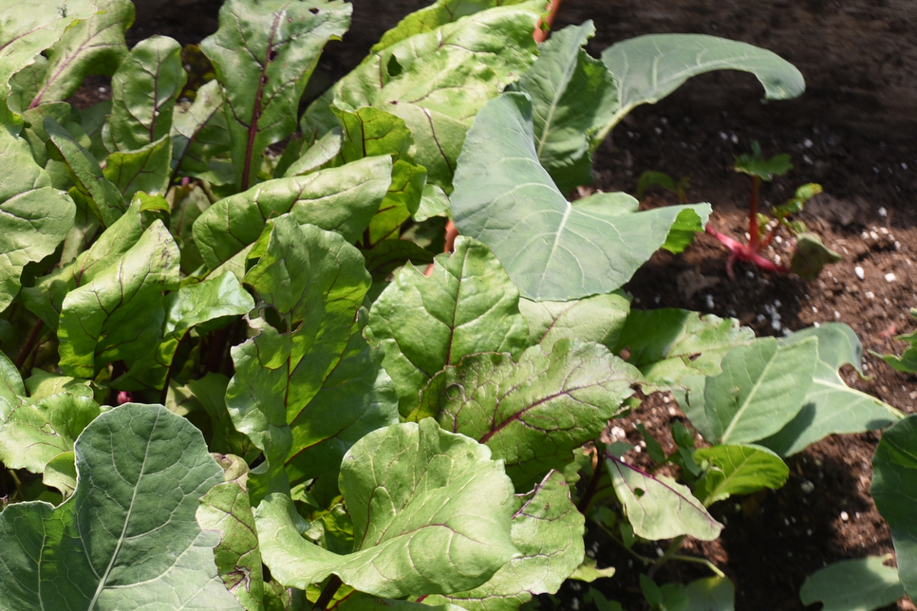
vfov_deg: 15.5
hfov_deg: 22.0
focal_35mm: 87
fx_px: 2216
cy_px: 583
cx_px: -126
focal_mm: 35
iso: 200
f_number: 5.6
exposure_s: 1/400
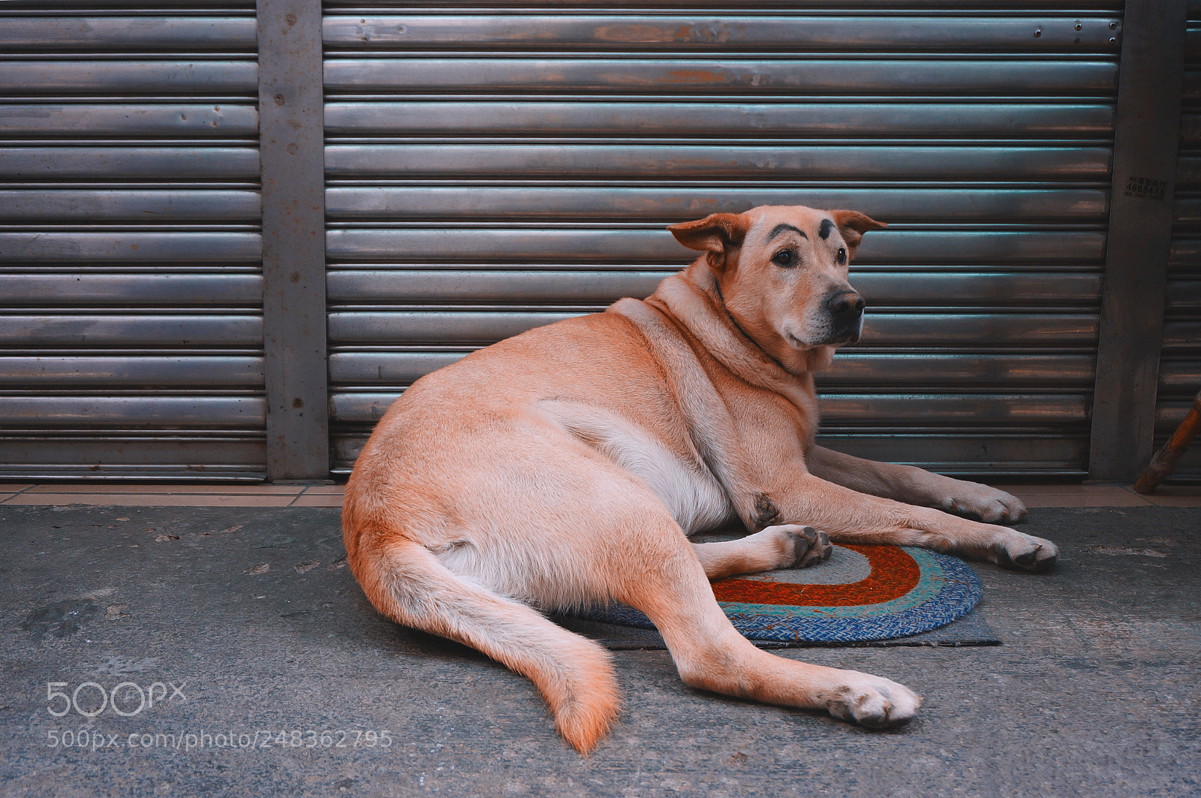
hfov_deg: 57.3
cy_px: 399
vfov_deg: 39.9
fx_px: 1100
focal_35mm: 33
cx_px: 600
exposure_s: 1/60
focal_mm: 22
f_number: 4
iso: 160
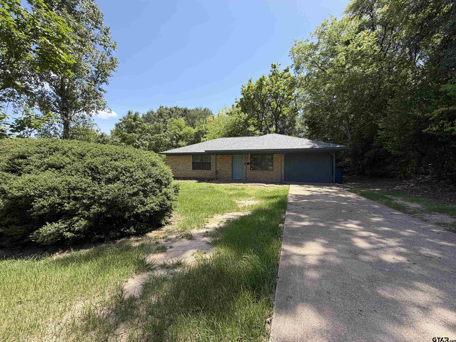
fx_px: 184
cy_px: 171
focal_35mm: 14
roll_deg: +1.4
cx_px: 228
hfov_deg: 102.1
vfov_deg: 85.7
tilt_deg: -1.0
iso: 40
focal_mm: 2.22
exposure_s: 1/579
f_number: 2.2
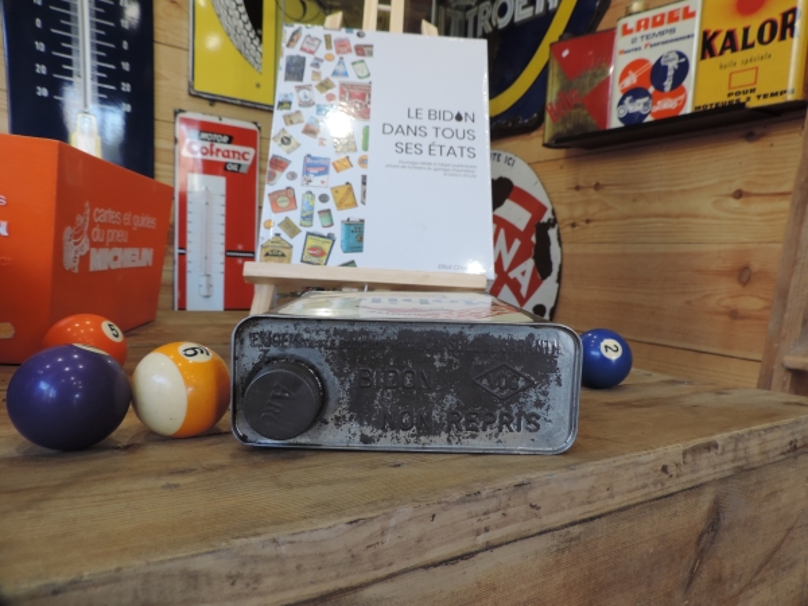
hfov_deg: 71.6
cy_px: 303
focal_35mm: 24
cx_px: 404
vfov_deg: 56.8
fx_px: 560
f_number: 3
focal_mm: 4.3
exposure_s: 1/30
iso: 160
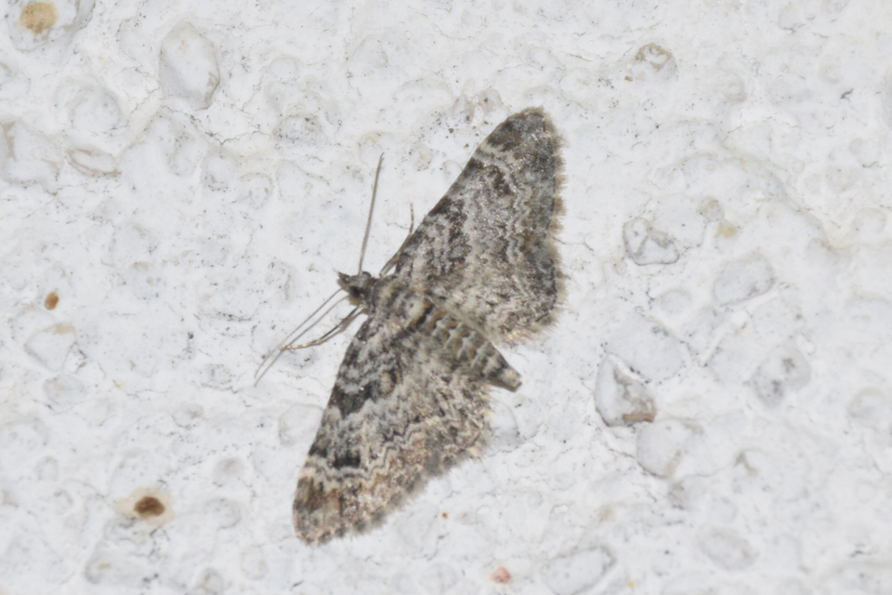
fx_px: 5203
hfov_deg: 9.8
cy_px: 298
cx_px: 446
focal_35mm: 210
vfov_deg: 6.5
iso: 320
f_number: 7.1
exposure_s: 1/60
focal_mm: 140
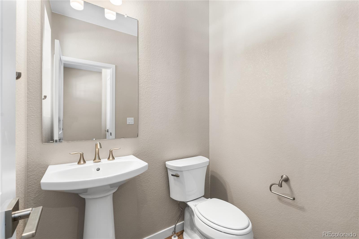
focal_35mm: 16
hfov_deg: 96.7
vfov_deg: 73.7
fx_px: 160
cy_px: 120
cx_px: 180
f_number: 8
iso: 160
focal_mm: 16
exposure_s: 1/8
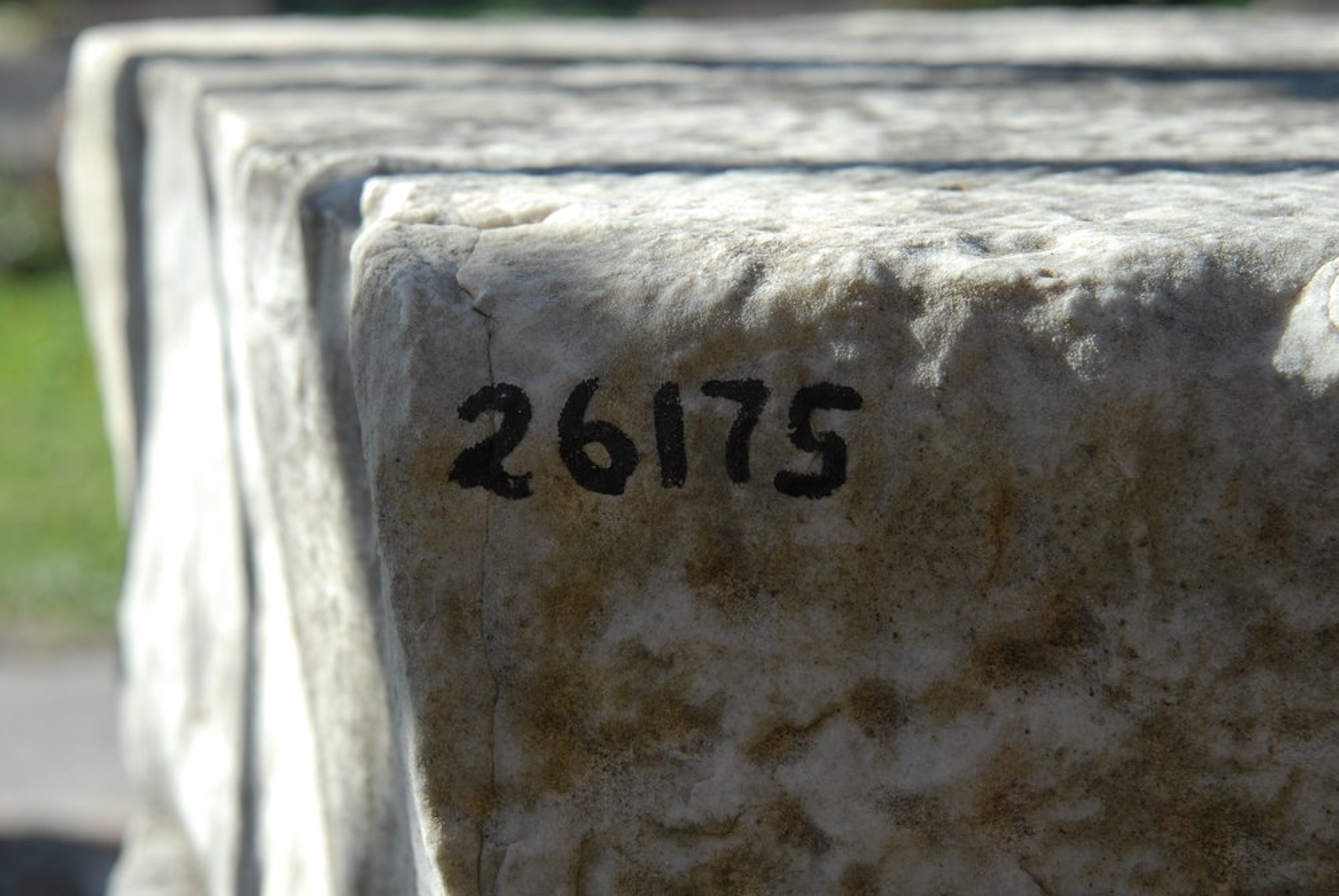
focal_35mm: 90
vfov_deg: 15.2
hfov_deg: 22.6
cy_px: 448
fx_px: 3351
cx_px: 670
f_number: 9
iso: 200
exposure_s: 1/320
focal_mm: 60
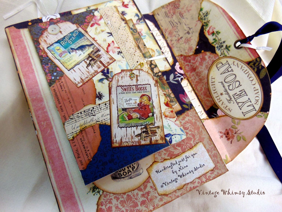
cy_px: 106
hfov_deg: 69.4
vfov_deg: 54.9
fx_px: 204
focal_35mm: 25
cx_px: 141
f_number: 3
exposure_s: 1/160
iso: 800
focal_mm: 4.5
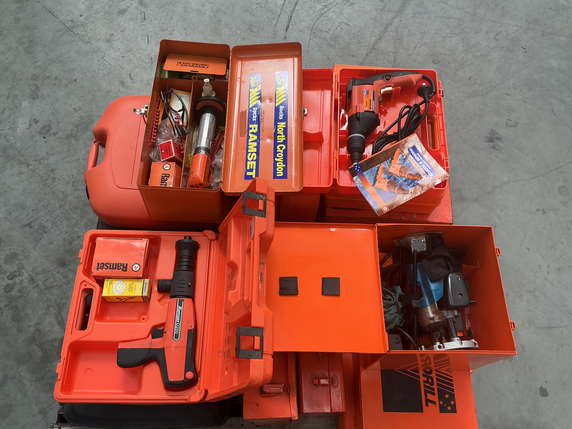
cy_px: 214
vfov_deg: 48.2
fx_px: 479
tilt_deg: -65.1
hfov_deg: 61.7
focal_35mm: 29
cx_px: 286
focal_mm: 3
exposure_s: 1/100
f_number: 1.8
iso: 20
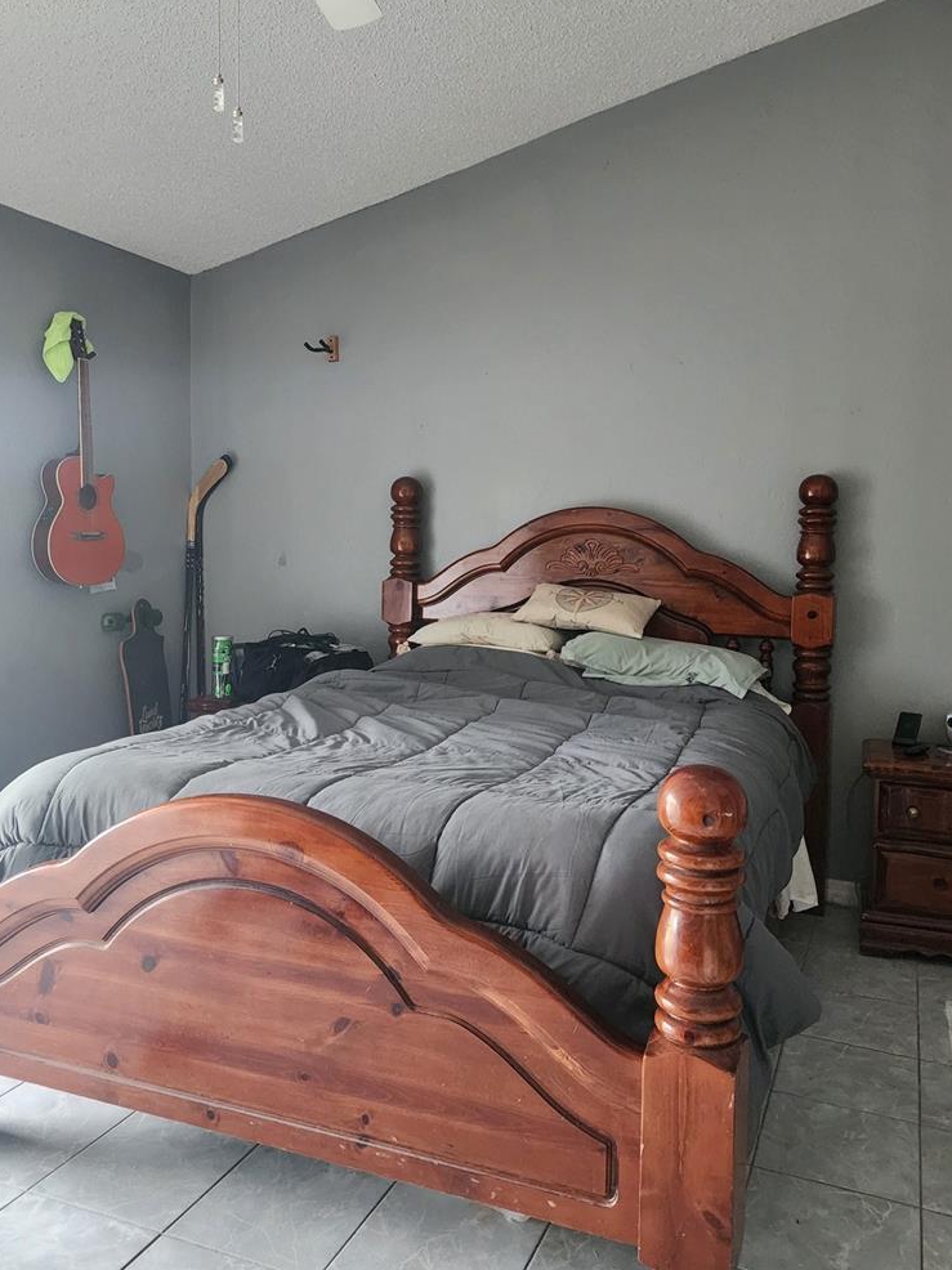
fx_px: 1027
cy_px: 602
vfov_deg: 63.4
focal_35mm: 28
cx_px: 513
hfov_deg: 49.7
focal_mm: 6.4
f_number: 1.8
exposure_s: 1/120
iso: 1000
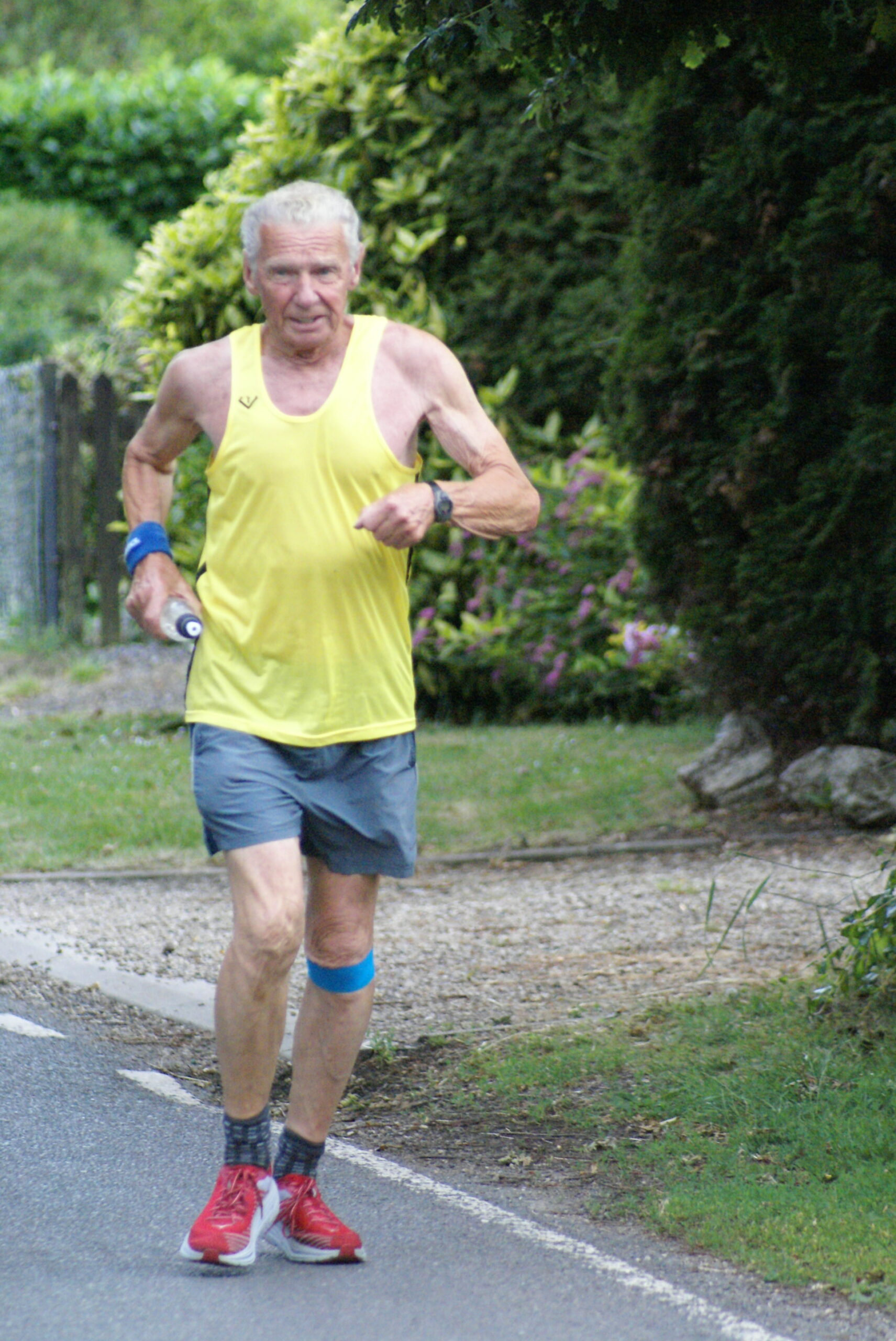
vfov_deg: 6.0
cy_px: 670
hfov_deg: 4.0
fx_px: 12856
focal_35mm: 345
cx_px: 448
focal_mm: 230
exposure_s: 1/400
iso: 1600
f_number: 5.6
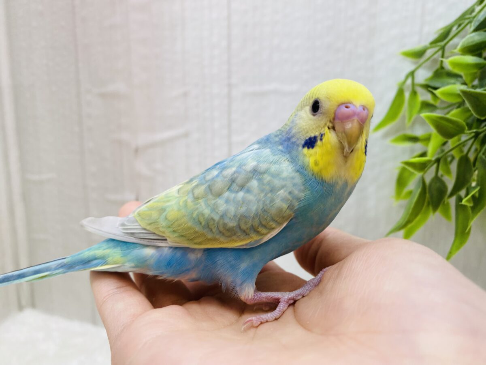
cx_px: 243
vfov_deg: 54.9
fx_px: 351
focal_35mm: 25
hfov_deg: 69.4
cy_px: 182
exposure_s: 1/100
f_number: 1.8
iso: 64
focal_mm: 4.25
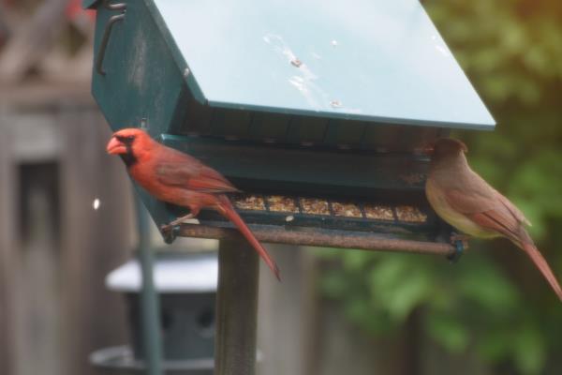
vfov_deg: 5.6
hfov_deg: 8.3
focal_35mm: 248
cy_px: 188
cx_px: 281
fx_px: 3863
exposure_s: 1/250
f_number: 5
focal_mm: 165
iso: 720
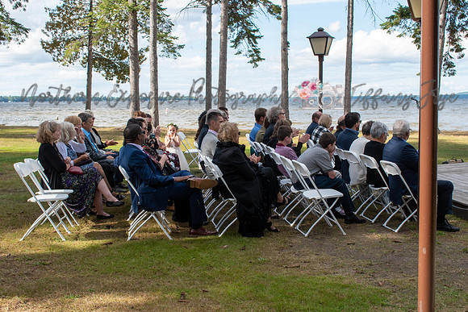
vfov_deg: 26.5
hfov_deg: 38.9
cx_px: 234
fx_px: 663
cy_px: 156
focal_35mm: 51
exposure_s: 1/250
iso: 200
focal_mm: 34
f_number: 8
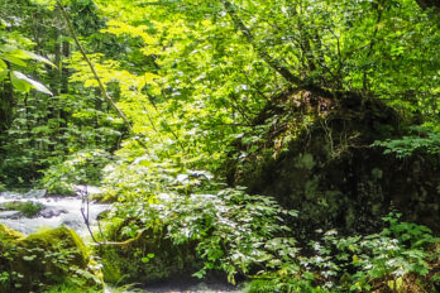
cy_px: 282
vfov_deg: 14.2
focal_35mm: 95
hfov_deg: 21.0
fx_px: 1161
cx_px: 401
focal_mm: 6.8
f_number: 3.2
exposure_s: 1/50
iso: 250
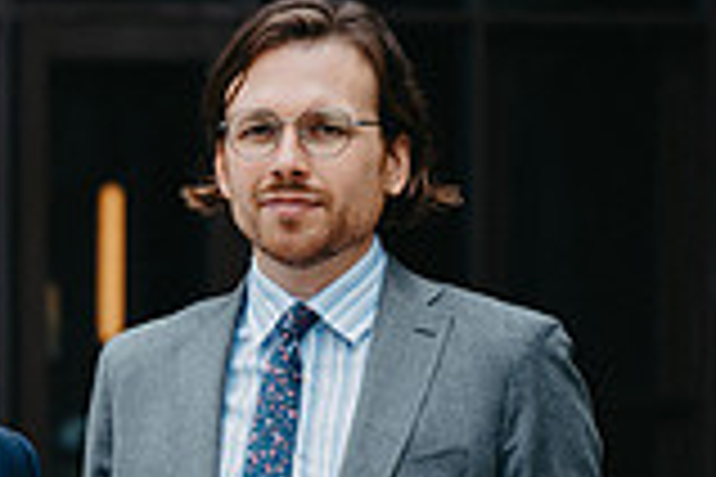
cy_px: 461
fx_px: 4872
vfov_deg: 5.6
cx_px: -275
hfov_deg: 8.3
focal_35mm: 245
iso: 100
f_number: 2.8
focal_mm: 67
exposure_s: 1/400
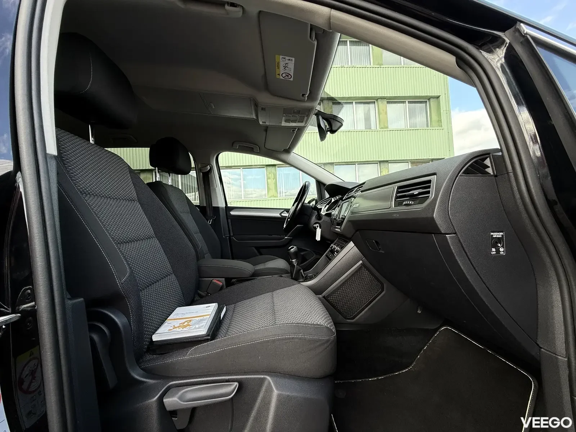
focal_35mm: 14
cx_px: 288
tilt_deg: +1.2
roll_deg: +3.6
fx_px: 233
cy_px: 216
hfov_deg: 102.1
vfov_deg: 85.7
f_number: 2.2
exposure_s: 1/116
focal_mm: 2.22
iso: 50
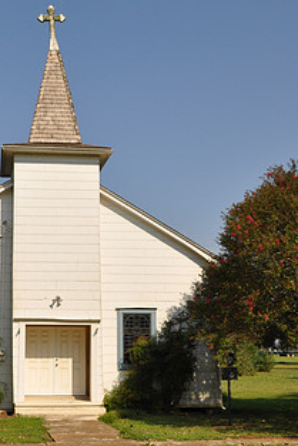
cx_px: 63
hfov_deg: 26.6
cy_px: 223
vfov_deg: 39.6
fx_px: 620
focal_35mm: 50
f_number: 9
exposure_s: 1/320
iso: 200
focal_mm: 18
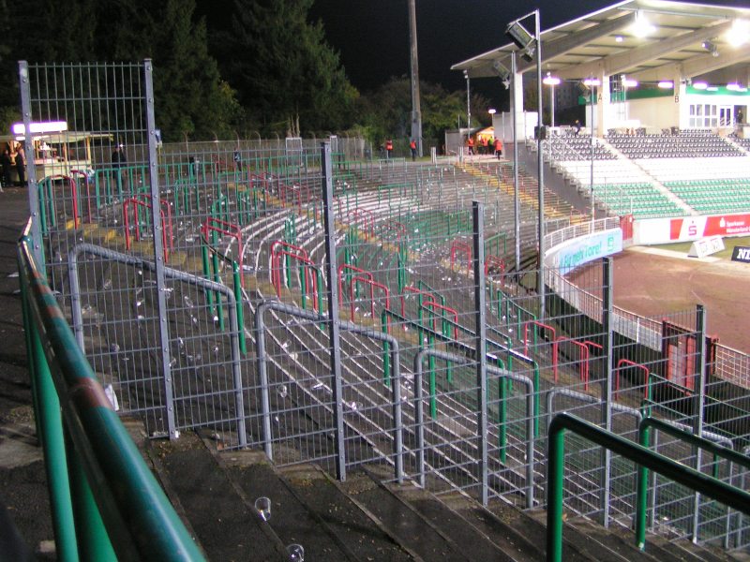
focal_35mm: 38
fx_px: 823
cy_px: 281
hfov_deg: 49.0
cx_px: 375
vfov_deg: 37.7
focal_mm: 5.8
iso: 200
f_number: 2.8
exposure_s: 1/6
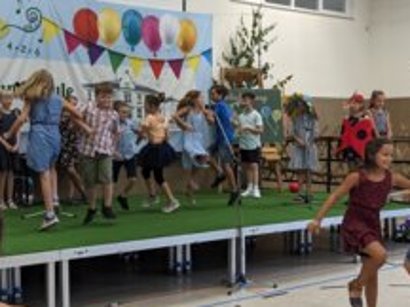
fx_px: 592
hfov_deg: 37.7
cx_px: 135
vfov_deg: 29.1
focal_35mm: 50
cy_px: 131
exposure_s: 1/99.9
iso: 143
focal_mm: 4.38
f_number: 1.73
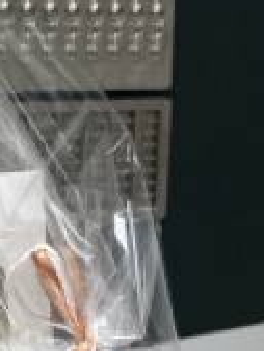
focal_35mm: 106
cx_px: -168
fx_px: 1077
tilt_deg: -8.5
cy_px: 210
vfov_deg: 18.5
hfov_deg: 13.0
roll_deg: +0.1
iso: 64
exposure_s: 1/100
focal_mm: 3.99
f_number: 1.8
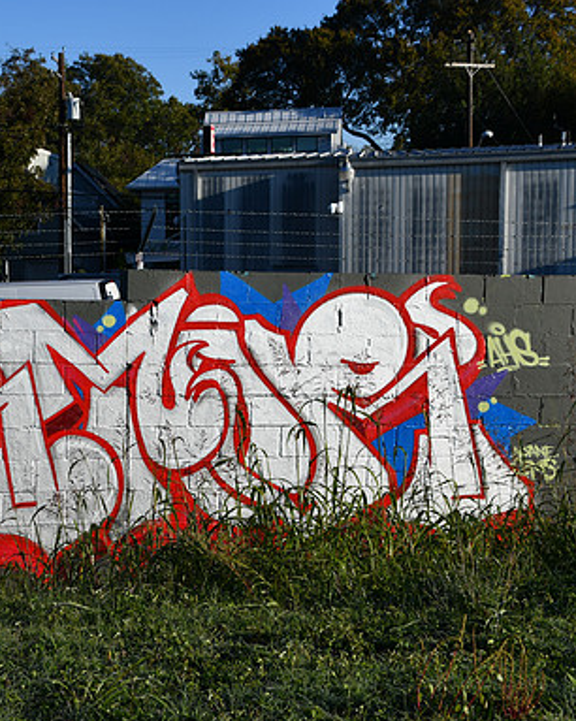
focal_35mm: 74
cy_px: 360
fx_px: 1578
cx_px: 111
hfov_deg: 20.4
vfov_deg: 25.7
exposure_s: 1/320
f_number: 9
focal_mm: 35
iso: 100
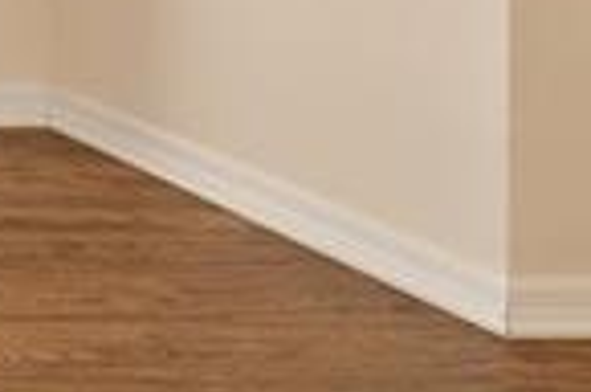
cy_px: -559
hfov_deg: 10.2
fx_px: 1622
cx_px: -1365
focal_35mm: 99
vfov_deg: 11.4
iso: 400
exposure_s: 1/8
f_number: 8
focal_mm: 14
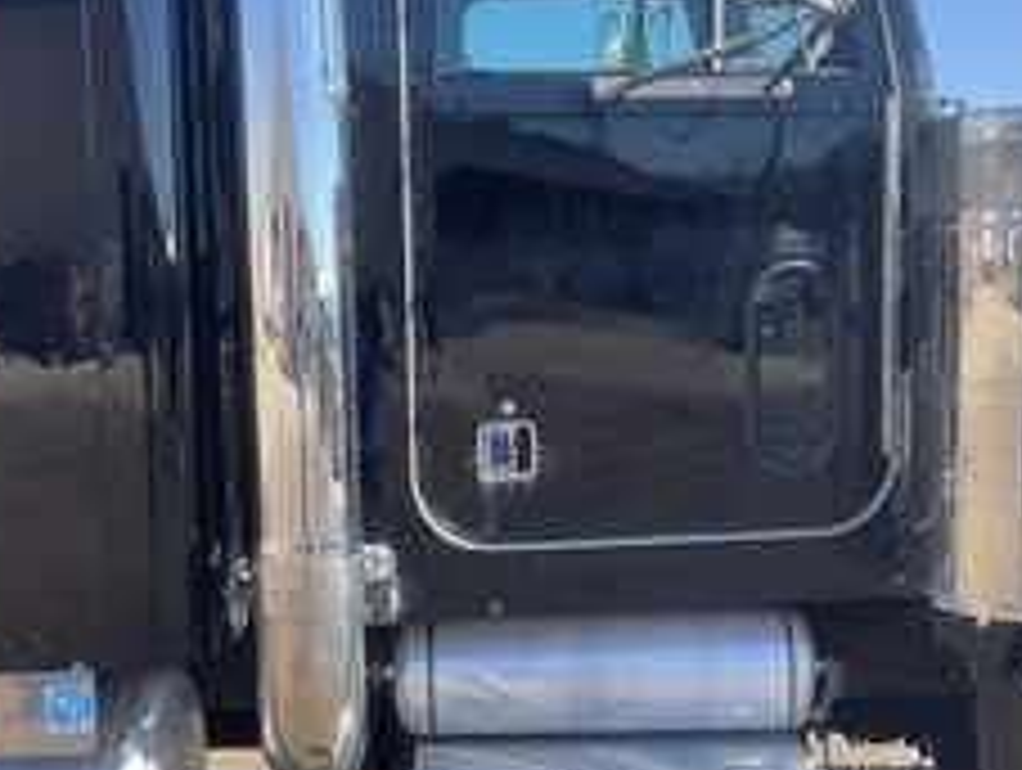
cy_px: 437
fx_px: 1508
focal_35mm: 51
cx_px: 545
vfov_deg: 28.6
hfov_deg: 37.4
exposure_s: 1/524
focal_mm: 3
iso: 25
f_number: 1.8
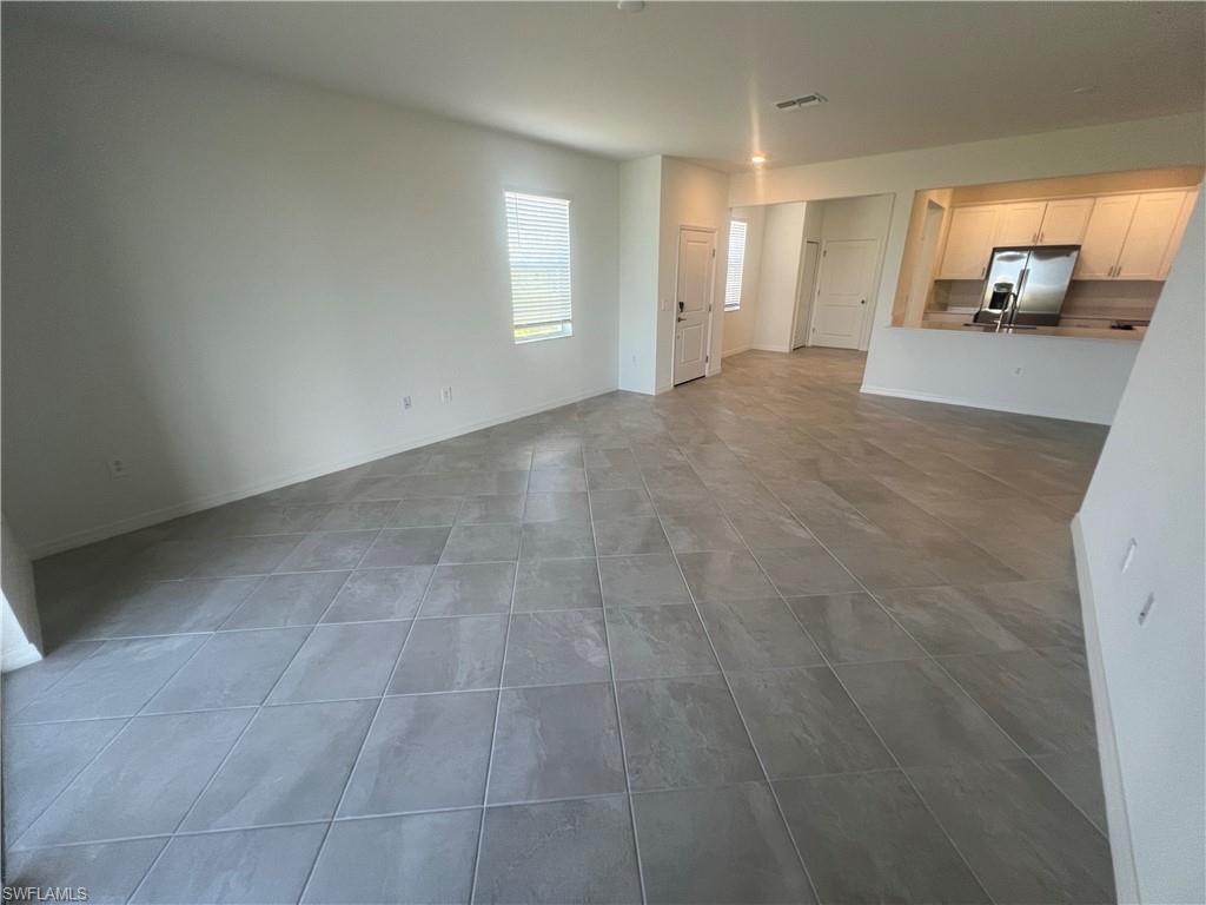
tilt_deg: -21.4
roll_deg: +0.2
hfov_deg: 106.2
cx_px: 603
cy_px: 452
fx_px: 453
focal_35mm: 13
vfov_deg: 89.9
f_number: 1.8
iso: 100
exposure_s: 1/120
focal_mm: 1.57
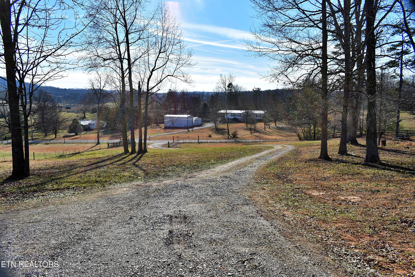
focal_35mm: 30
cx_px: 208
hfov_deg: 61.9
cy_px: 138
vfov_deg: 43.6
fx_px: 346
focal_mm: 20
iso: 100
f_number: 9
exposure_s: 1/320
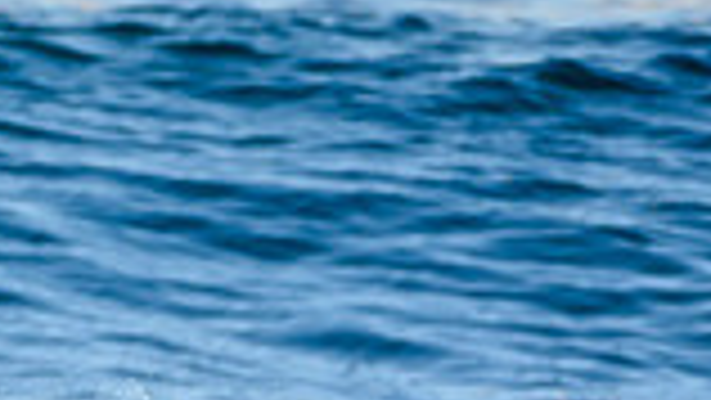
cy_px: 744
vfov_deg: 0.4
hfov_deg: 0.7
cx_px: 18
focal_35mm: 2881
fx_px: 54334
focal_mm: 500
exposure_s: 1/1600
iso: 560
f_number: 5.6
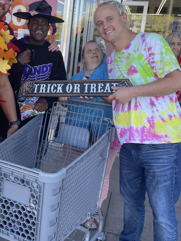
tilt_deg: -11.1
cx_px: 23
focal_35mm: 43
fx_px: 300
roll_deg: -3.6
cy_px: 101
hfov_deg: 32.2
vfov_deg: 43.7
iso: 32
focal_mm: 4.2
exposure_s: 1/214
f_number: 1.6
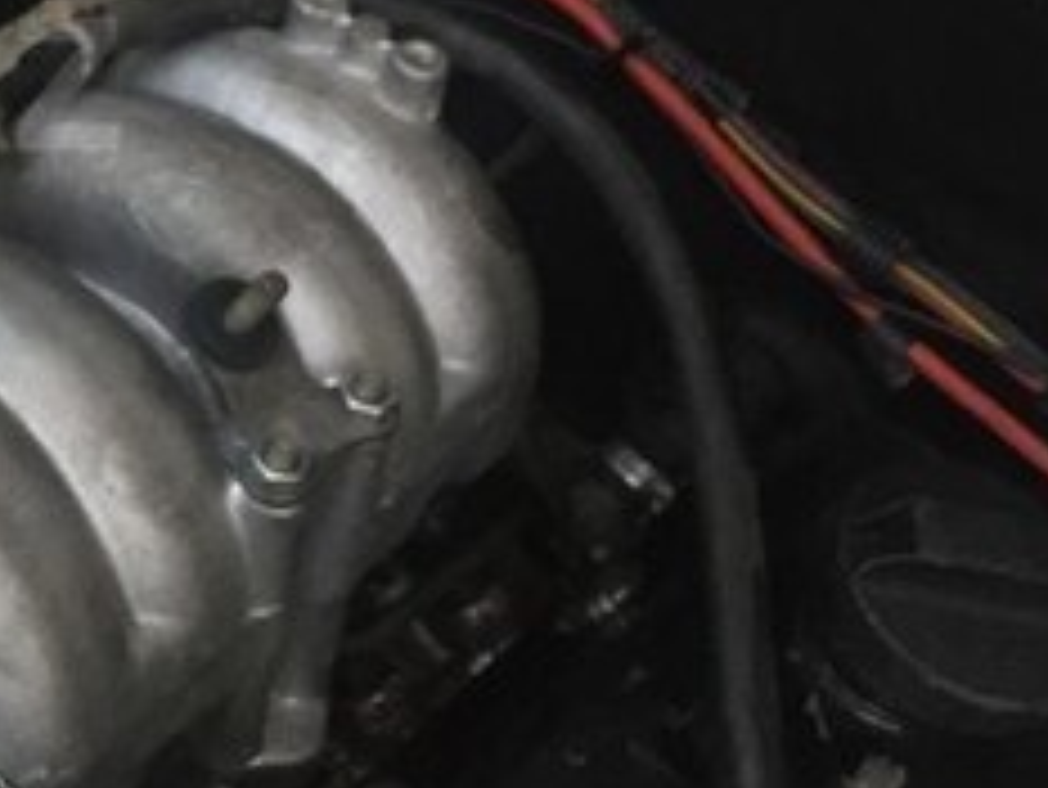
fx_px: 2484
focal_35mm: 82
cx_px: -342
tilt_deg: -54.1
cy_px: 83
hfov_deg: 21.4
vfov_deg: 17.7
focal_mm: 4.15
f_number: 2.2
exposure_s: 1/33
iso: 125
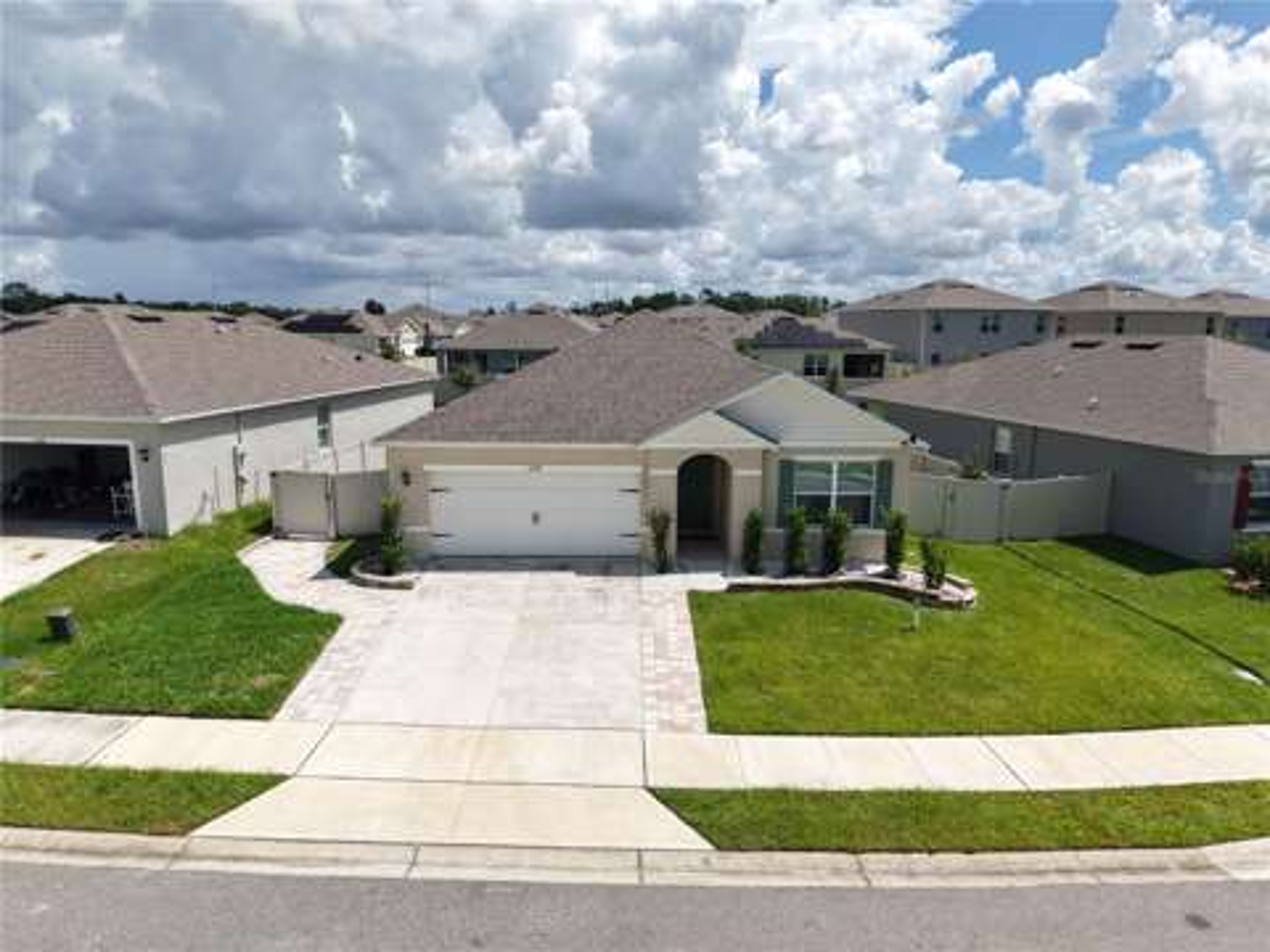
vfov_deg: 56.8
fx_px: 881
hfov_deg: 71.6
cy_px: 476
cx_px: 635
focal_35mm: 24
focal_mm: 8.67
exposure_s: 1/500
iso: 130
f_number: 1.8
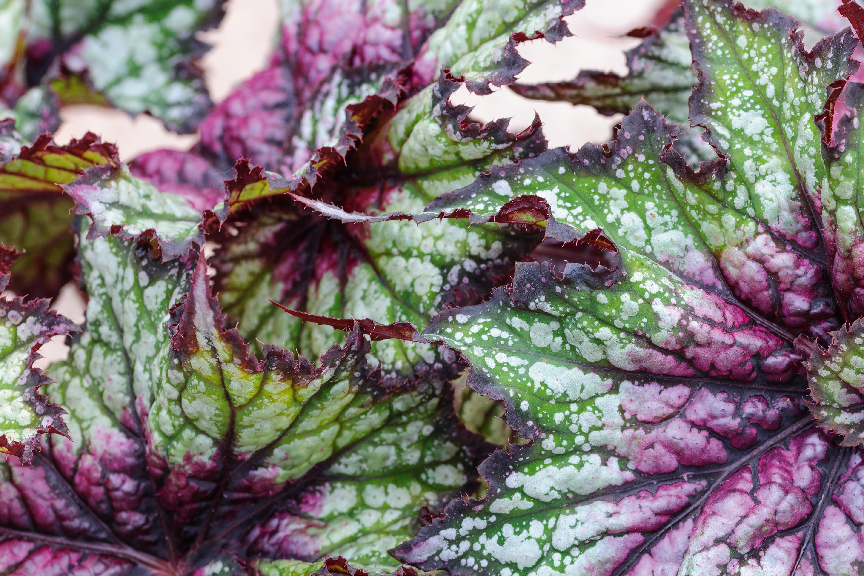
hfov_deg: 12.1
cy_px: 400
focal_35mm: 169
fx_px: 4056
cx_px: 641
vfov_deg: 8.1
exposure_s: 1/6
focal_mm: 105
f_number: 11
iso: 100
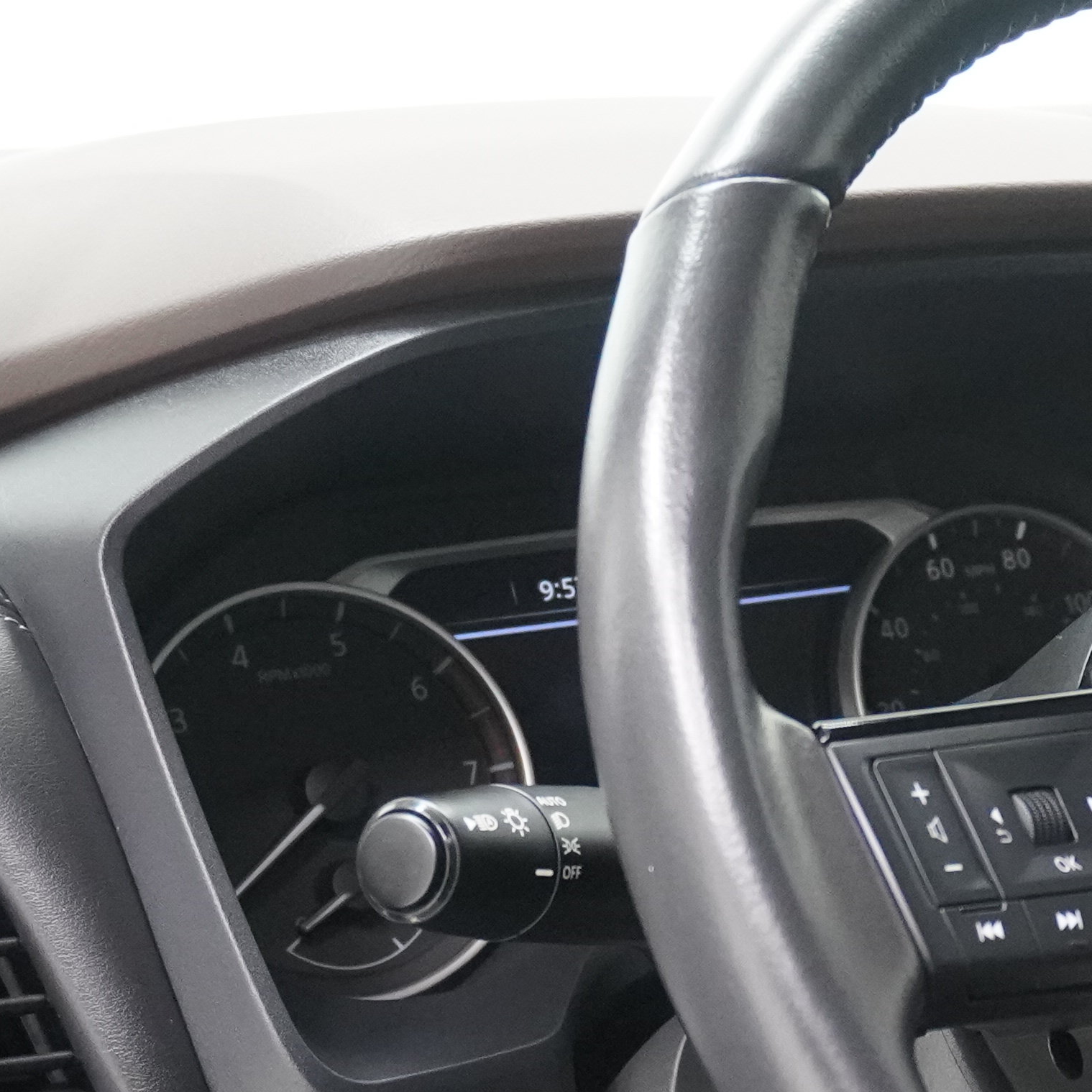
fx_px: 3819
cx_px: 1299
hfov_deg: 15.7
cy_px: 963
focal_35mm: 107
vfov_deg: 16.1
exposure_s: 1/160
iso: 4000
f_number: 4.5
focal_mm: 25
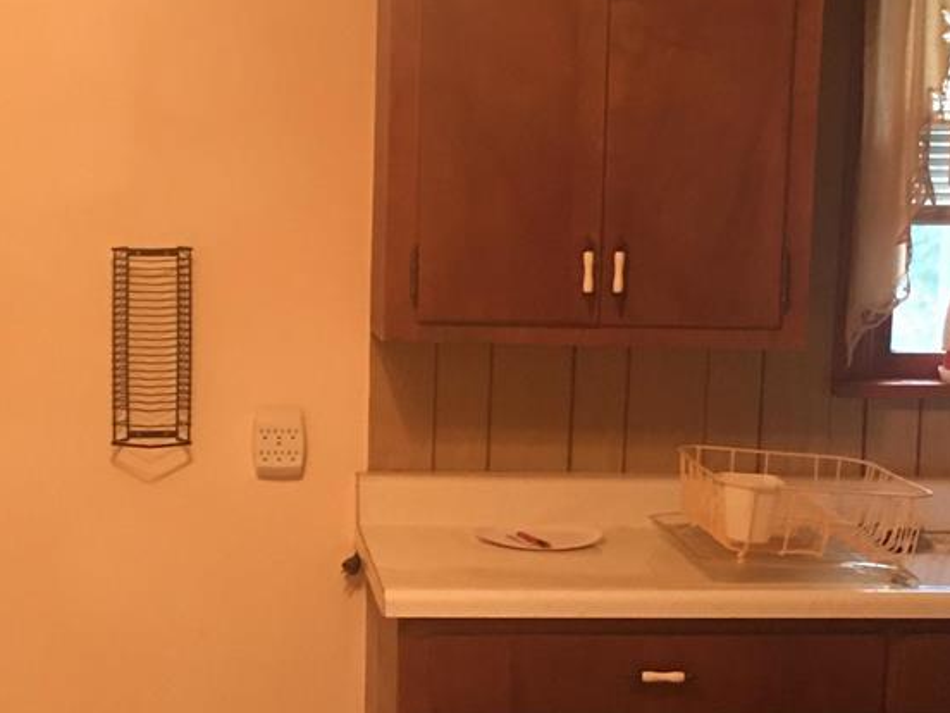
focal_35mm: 84
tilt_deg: -6.4
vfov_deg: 17.5
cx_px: 382
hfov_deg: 23.3
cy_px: 549
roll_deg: -1.8
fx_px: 2305
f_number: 2.2
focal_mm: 4.15
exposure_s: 1/10
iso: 100
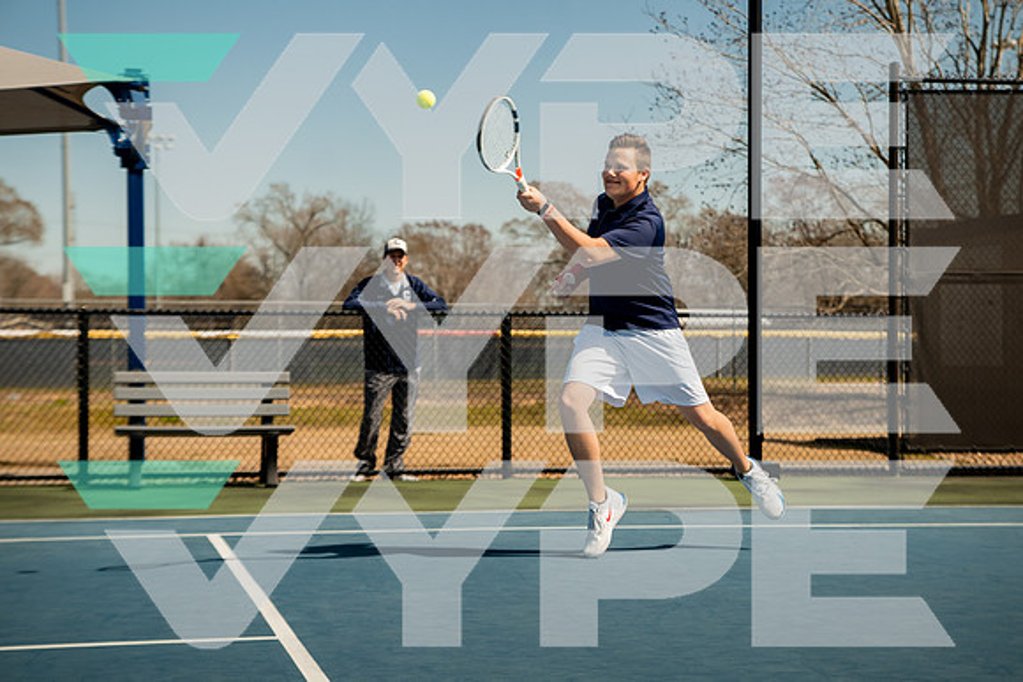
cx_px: 515
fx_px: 2108
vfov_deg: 18.4
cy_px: 341
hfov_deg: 27.3
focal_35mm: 74
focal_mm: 69
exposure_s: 1/1250
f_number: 3.2
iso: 100
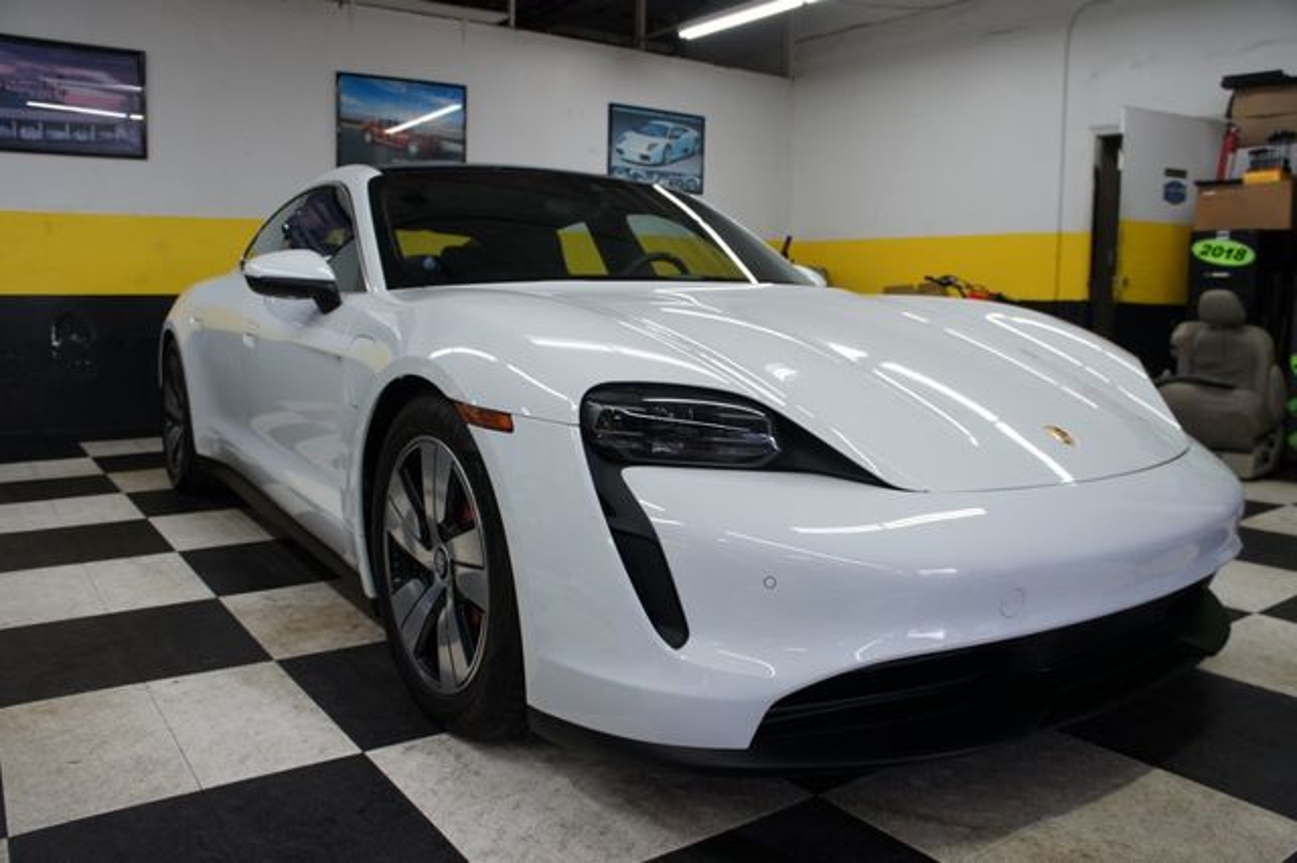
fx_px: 972
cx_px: 648
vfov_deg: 47.9
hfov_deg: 67.4
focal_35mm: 27
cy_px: 432
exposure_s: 1/40
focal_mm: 18
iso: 200
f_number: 4.5
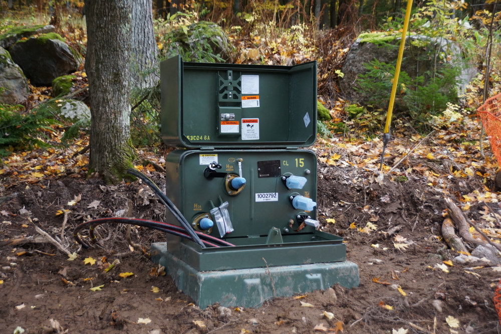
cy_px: 167
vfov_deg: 29.8
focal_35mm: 45
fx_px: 626
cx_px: 250
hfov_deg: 43.6
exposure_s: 1/60
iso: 500
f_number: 4
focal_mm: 30
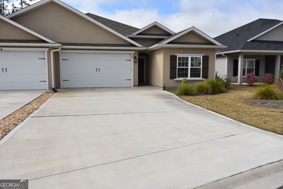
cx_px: 142
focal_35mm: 30
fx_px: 236
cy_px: 94
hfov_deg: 61.9
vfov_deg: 43.6
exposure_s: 1/500
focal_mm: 20
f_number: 8
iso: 160
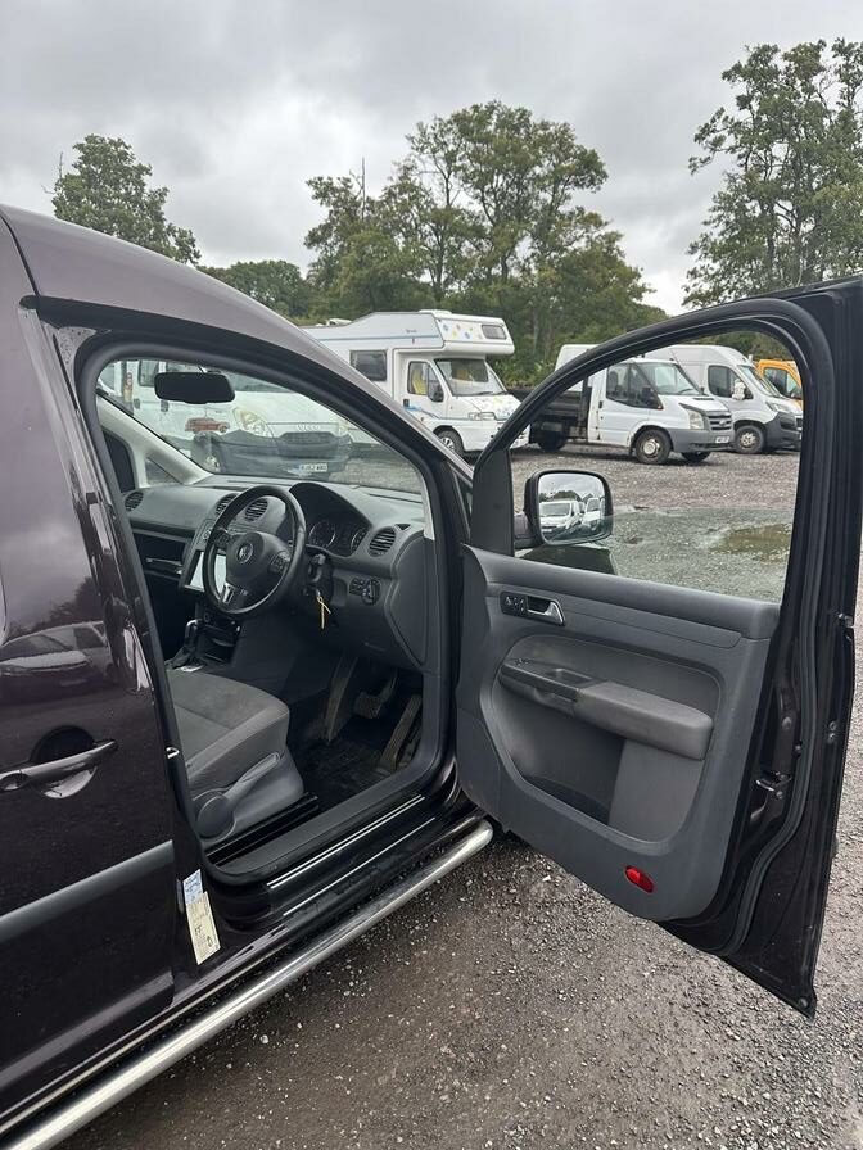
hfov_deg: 56.8
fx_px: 798
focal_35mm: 24
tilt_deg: -14.3
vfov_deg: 71.6
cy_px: 575
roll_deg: -1.2
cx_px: 432
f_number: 1.78
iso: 80
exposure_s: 1/872
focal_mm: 6.86
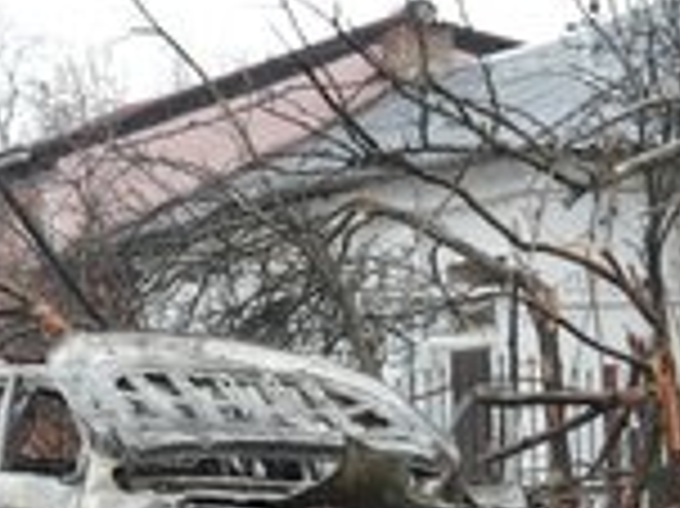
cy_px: 501
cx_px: 297
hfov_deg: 11.1
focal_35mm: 178
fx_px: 3494
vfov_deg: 8.3
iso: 4000
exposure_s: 1/160
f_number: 4
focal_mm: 70
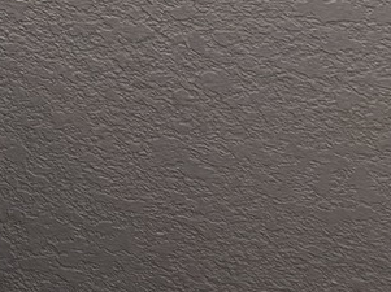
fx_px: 1297
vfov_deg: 11.1
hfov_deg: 13.6
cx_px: -472
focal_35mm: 115
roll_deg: +2.7
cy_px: -375
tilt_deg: -16.8
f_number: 1.78
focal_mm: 6.76
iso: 64
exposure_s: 1/237
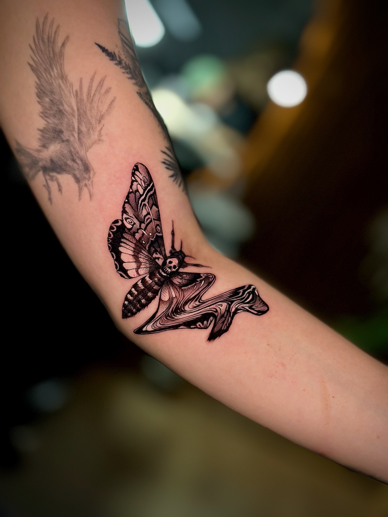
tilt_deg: -14.3
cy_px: 258
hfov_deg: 30.3
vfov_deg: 39.7
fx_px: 717
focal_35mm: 48
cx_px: 194
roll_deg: -33.6
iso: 250
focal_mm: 6.86
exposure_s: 1/40
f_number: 1.78
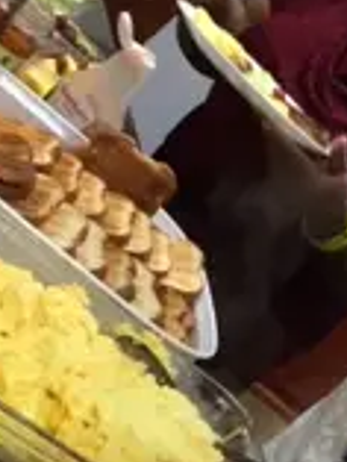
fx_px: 1575
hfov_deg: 12.2
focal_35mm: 118
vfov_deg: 16.5
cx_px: 450
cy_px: 377
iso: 64
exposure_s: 1/30
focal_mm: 4.15
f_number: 2.2
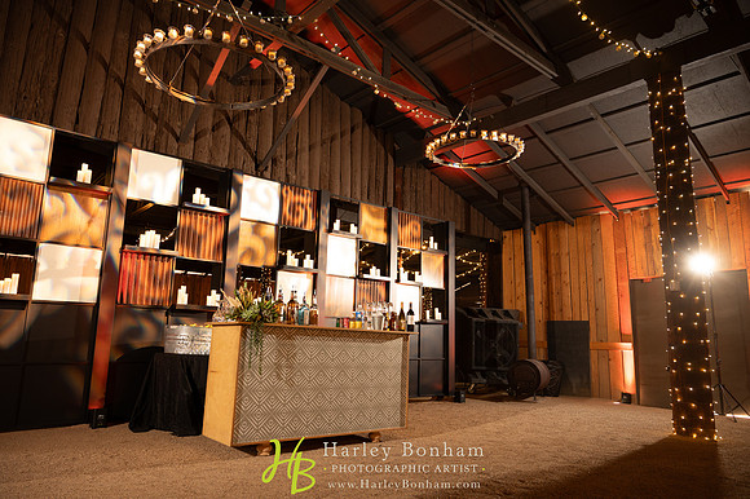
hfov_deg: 73.8
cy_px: 250
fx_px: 500
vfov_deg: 53.1
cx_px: 375
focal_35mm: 24
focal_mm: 24
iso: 800
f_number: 4
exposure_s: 1/30
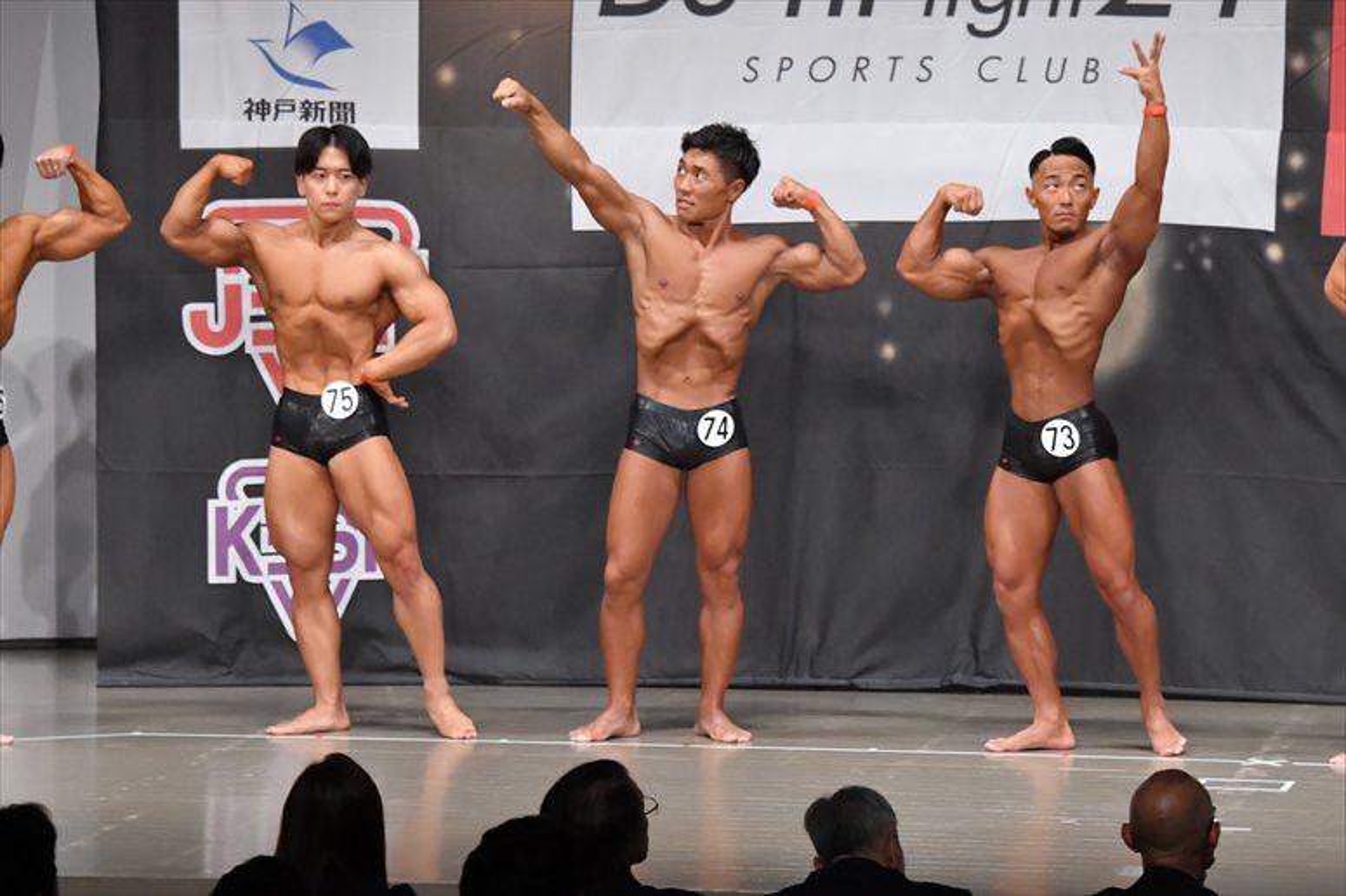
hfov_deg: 11.0
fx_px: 6988
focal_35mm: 187
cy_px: 448
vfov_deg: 7.3
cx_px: 673
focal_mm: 125
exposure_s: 1/400
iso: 6400
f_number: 5.6
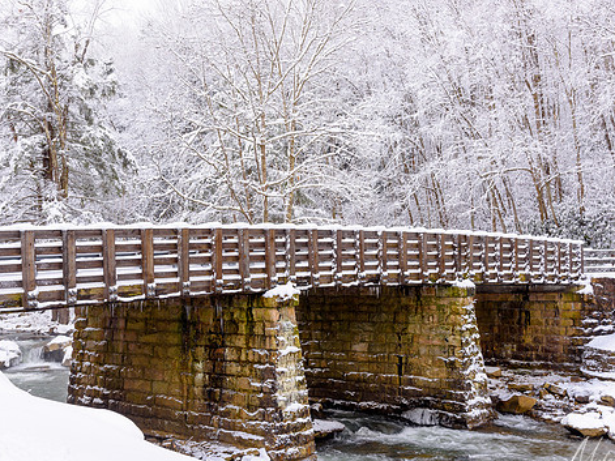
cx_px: 292
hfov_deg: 42.1
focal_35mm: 45
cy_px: 232
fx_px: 799
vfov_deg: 32.2
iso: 64
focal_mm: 38
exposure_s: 1/20
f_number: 13
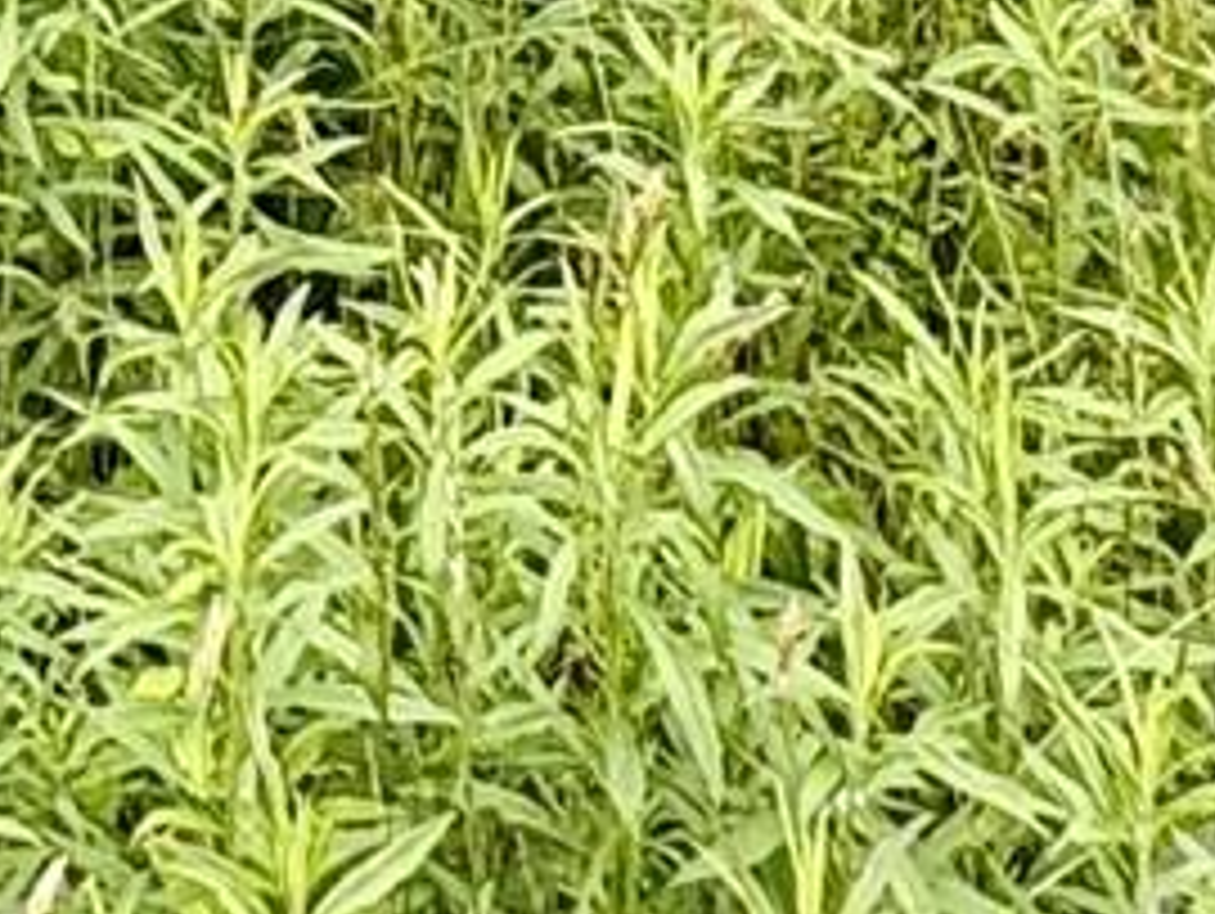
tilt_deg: +3.1
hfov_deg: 16.4
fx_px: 3724
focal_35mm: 106
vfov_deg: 9.4
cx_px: -774
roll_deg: -1.0
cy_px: -2179
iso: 64
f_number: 2.2
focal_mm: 2.22
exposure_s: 1/281
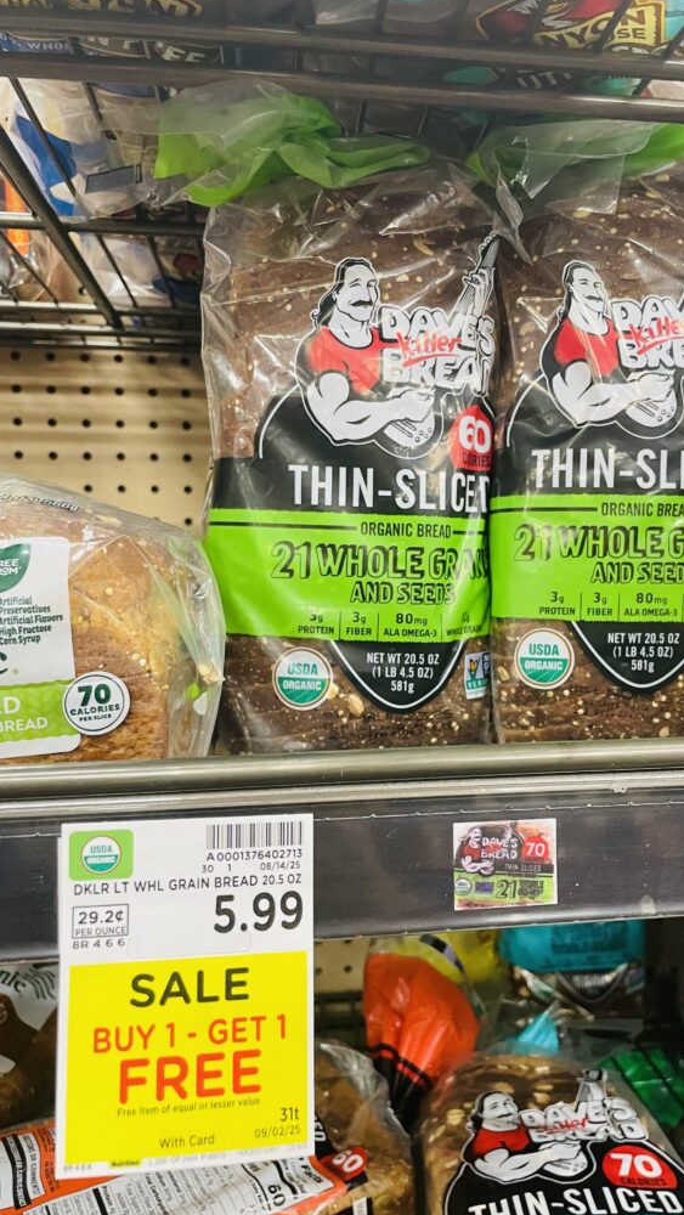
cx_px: 418
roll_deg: -0.1
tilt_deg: -4.8
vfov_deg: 66.1
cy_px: 614
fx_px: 934
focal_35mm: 29
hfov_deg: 40.0
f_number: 1.6
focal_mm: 4.2
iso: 250
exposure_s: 1/60
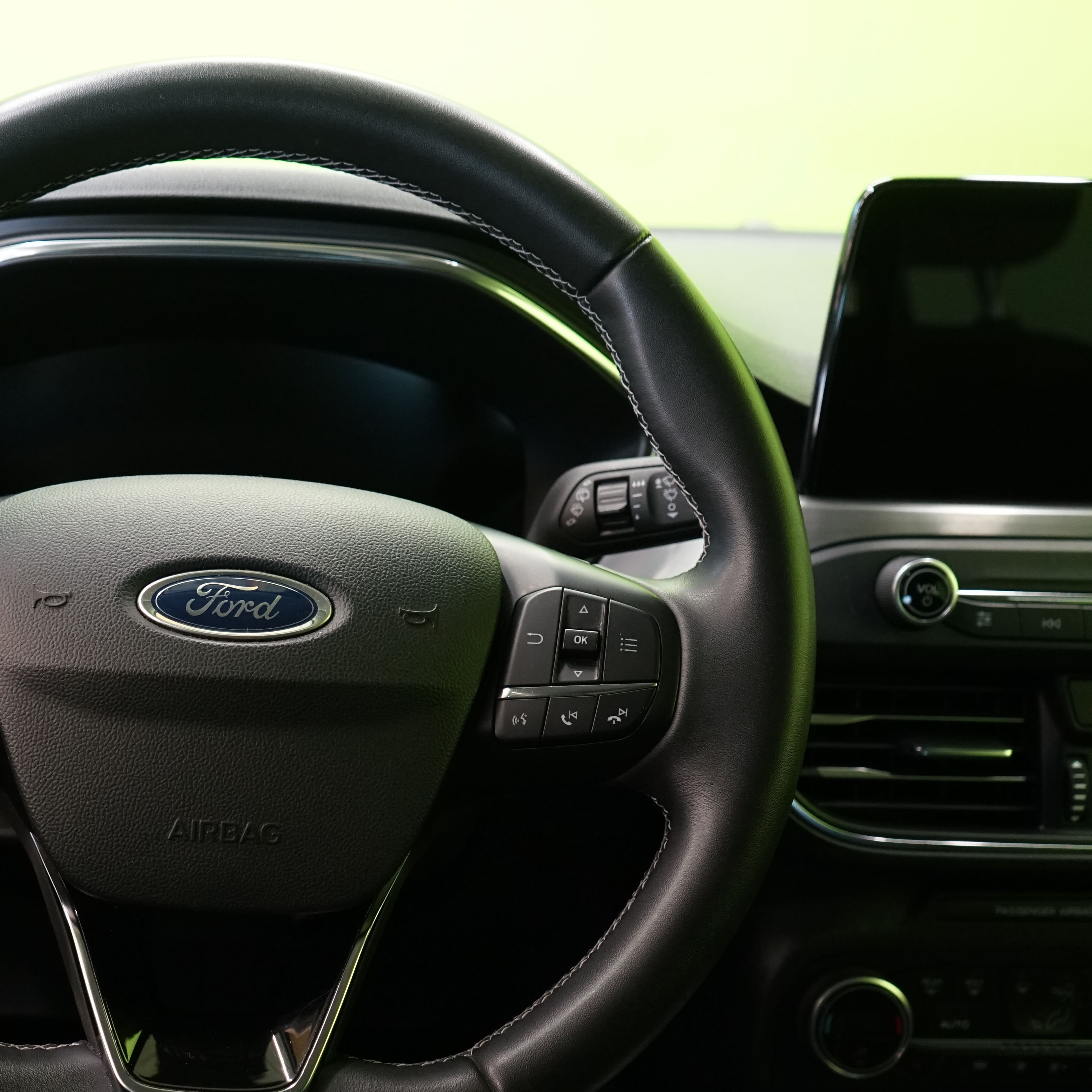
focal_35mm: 43
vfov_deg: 39.1
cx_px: 233
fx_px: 1535
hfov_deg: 37.9
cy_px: 634
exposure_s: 1/20
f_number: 5
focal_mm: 29
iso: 2000
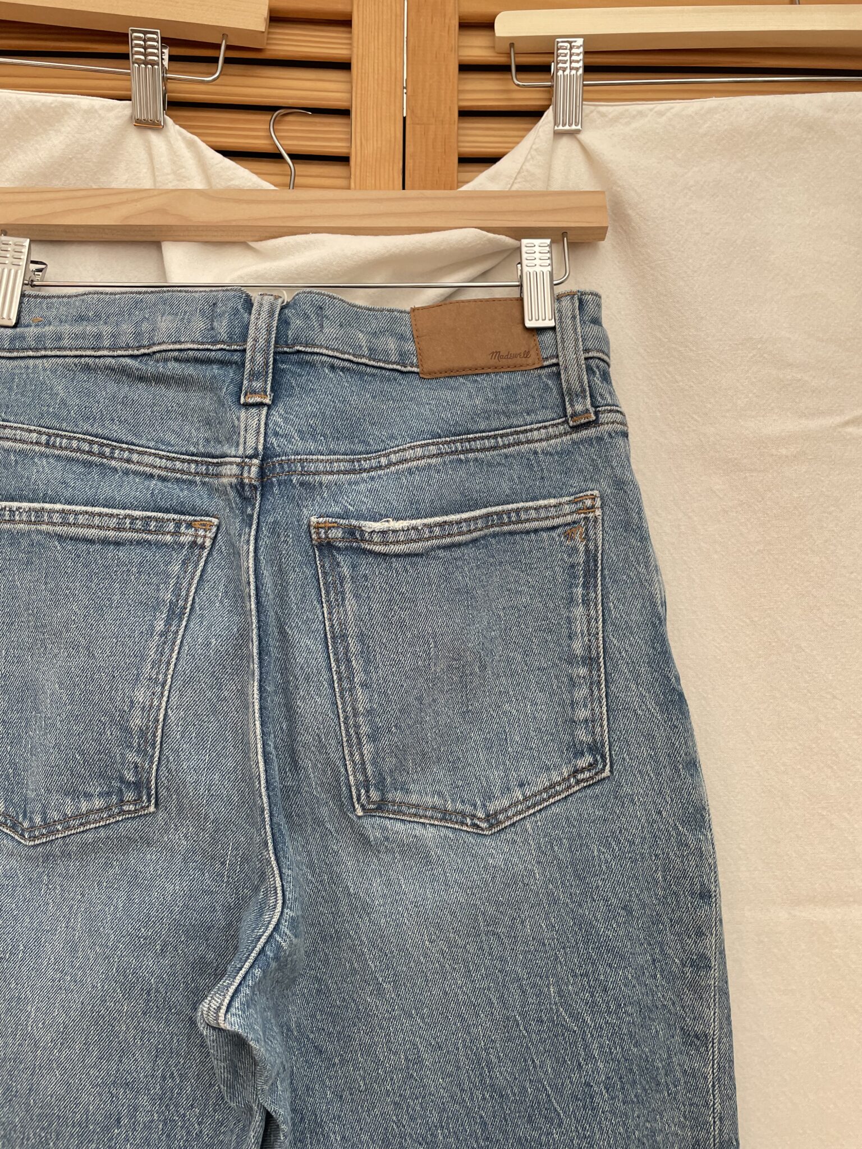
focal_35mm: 26
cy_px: 574
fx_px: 863
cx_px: 431
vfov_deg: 67.3
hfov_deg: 53.1
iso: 100
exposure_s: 1/121
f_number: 1.6
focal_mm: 4.2
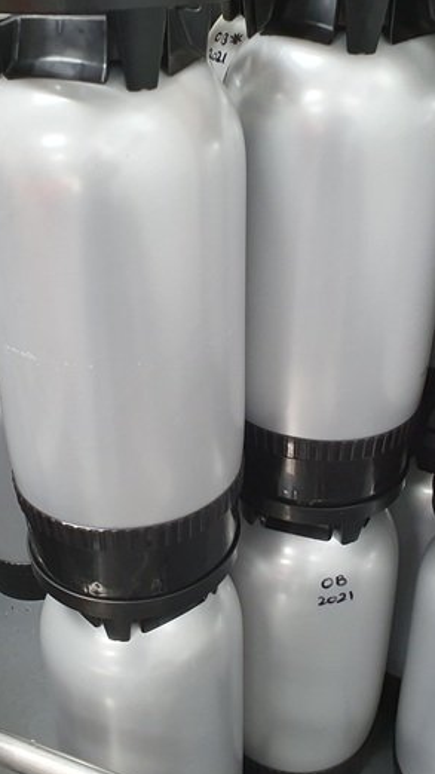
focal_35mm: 29
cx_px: 150
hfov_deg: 39.8
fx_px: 595
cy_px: 393
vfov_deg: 66.1
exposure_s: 1/100
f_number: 2.4
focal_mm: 4.32
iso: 200
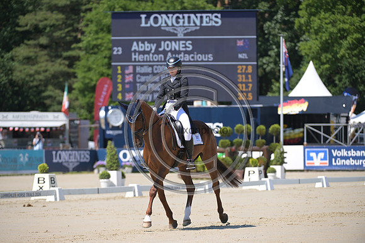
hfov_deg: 8.6
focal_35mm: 240
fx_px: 2434
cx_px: 182
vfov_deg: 5.7
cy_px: 122
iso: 250
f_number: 5
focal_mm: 240
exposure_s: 1/1250
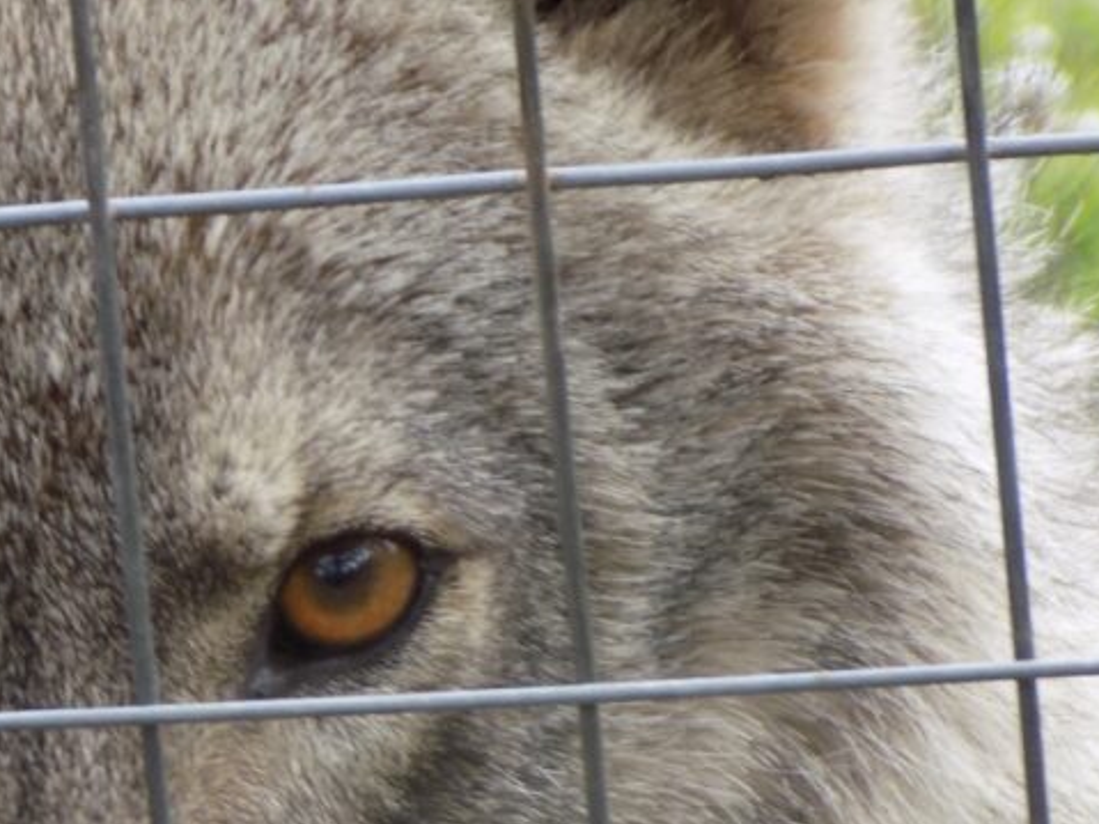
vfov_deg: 3.2
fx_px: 14728
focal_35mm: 464
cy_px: 806
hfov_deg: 4.3
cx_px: -11
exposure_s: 1/50
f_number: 5.5
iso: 80
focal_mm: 38.6
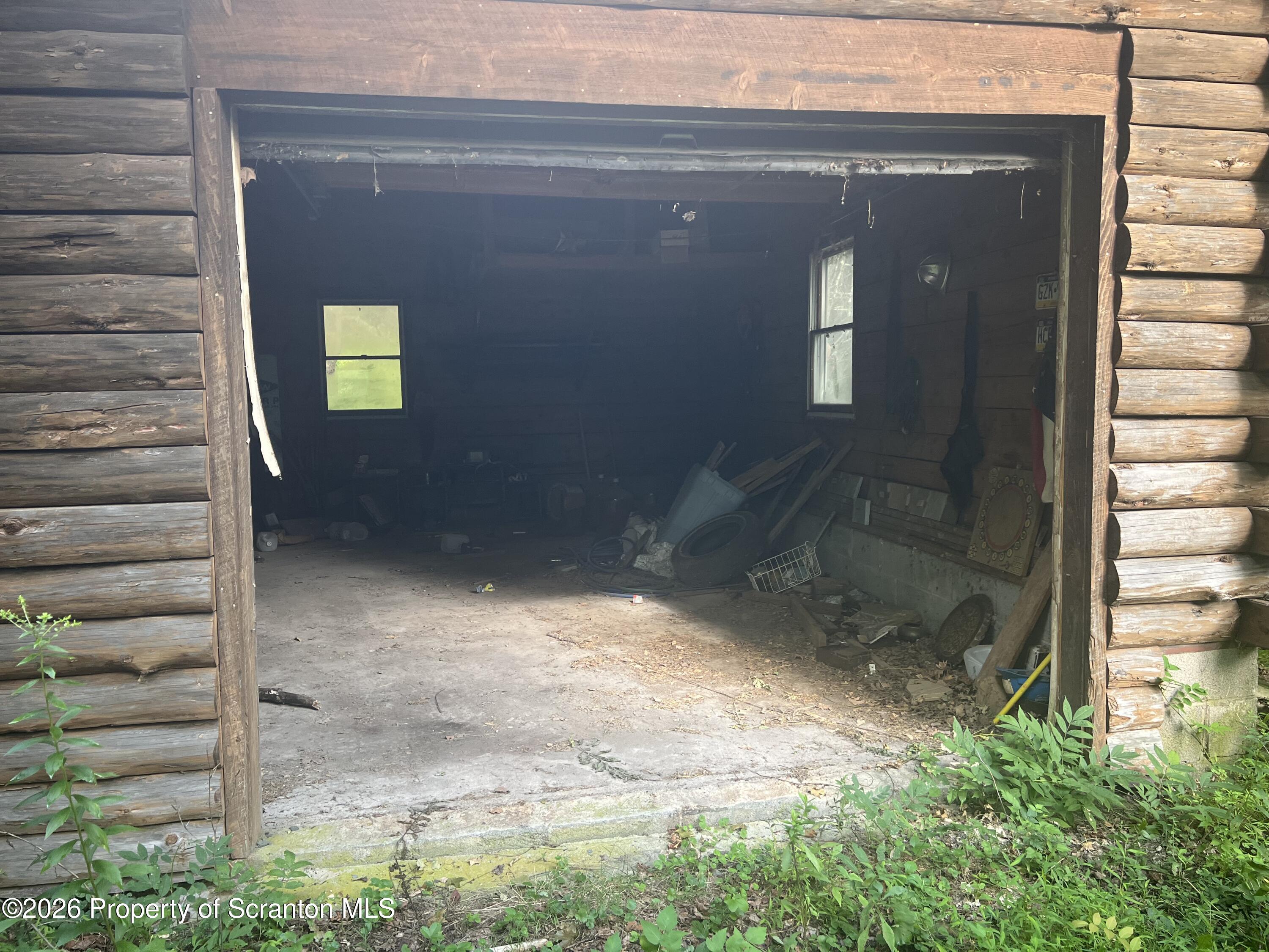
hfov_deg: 67.3
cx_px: 634
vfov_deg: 53.1
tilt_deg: -2.1
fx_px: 953
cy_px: 476
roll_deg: +1.6
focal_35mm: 26
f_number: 1.5
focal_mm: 5.7
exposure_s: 1/121
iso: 125
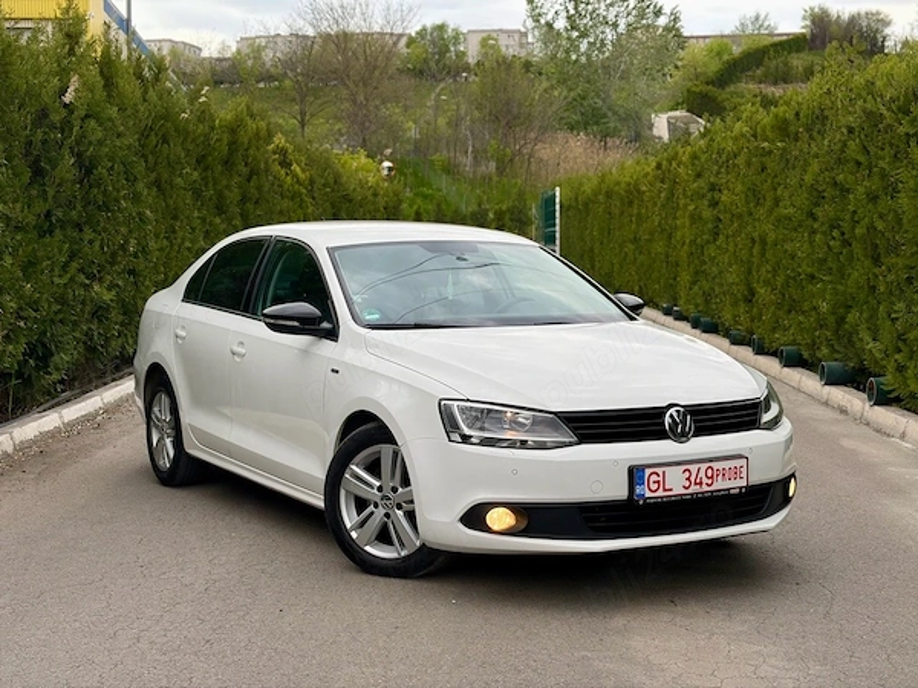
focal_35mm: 52
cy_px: 344
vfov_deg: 28.0
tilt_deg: -3.8
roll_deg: +1.7
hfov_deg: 36.8
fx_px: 1379
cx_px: 459
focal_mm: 5.96
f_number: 1.6
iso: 40
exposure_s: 1/654
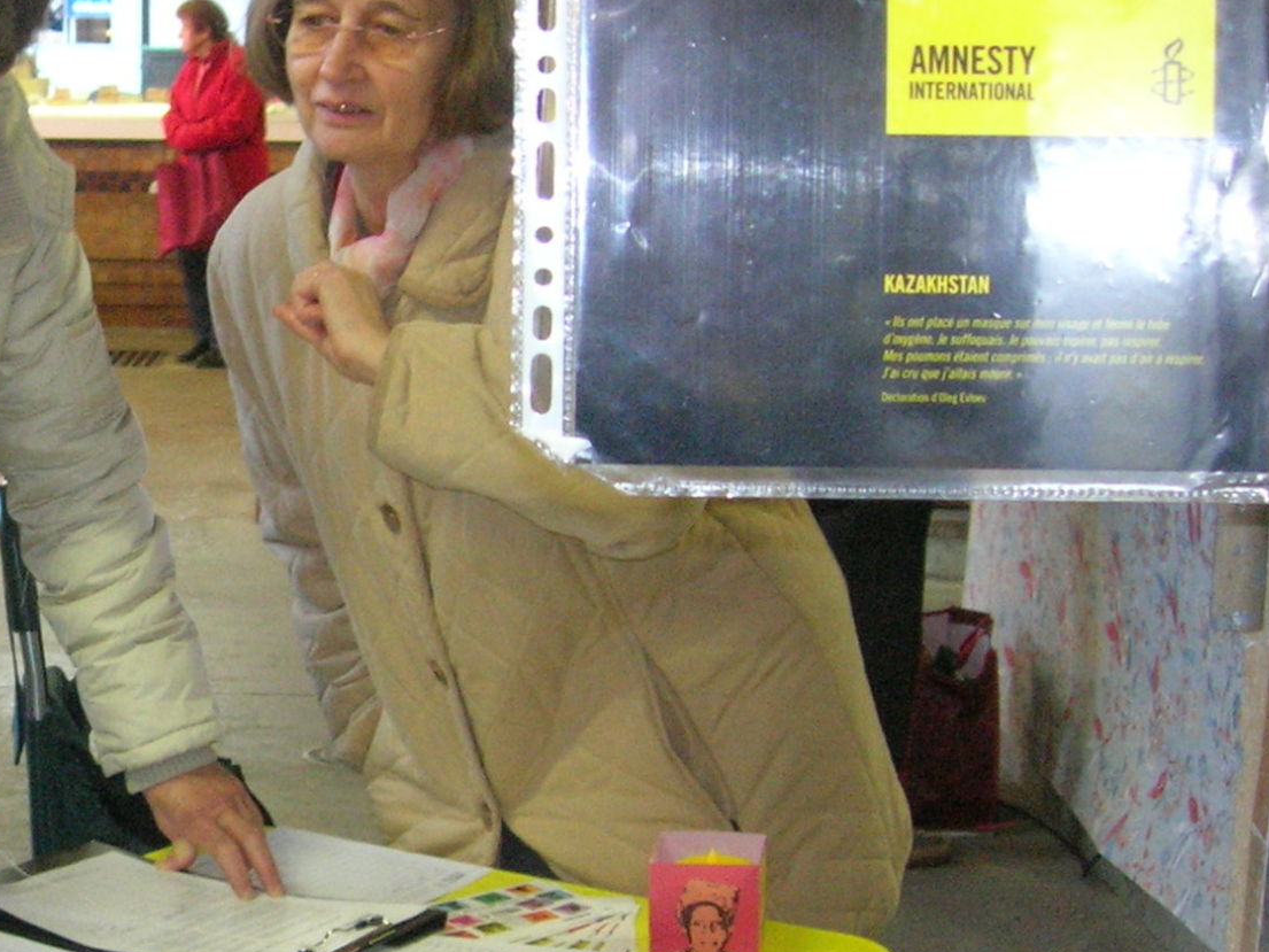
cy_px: 597
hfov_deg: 21.3
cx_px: -51
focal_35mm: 88
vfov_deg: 16.8
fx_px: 3226
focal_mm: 7.8
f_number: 2.8
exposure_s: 1/30
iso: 400
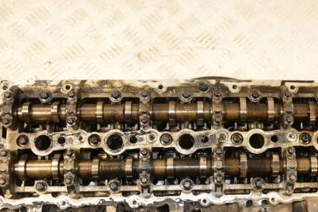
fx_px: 449
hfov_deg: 38.3
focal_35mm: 51
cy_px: 156
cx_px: 226
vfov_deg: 26.3
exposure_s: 1/200
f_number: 5
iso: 800
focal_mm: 21
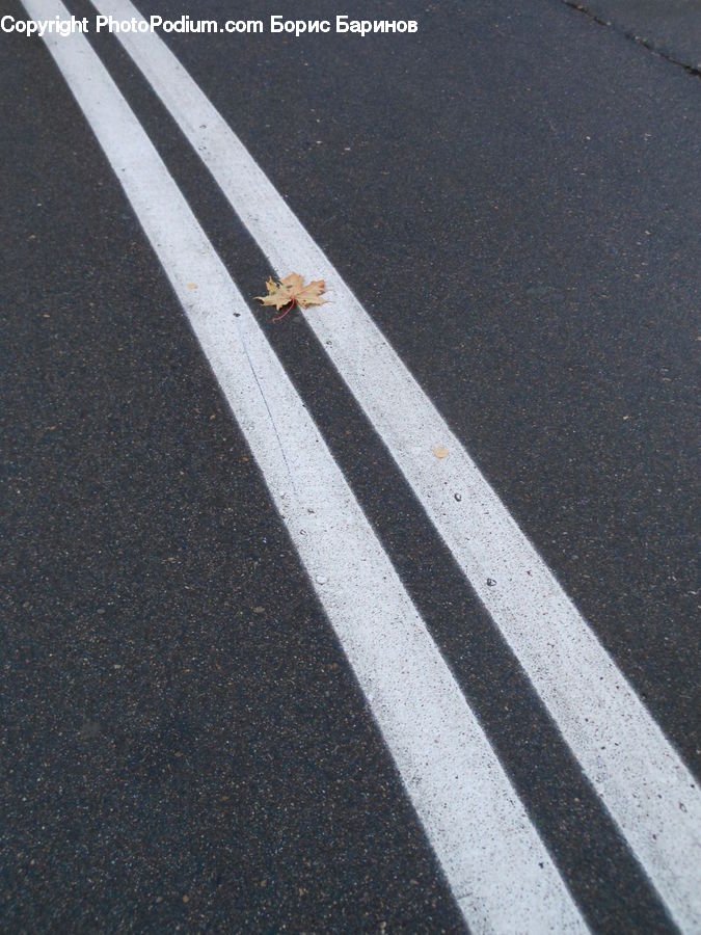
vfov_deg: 49.0
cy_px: 468
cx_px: 350
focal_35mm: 38
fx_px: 1026
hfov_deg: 37.7
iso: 400
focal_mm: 6.8
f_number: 3.6
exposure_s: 1/13
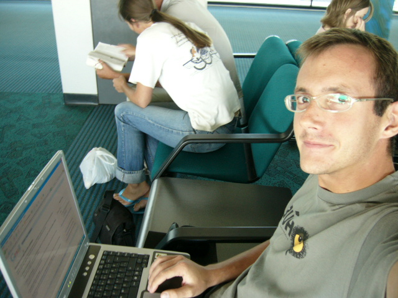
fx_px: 402
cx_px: 199
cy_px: 149
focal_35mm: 35
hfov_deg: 52.6
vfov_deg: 40.7
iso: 100
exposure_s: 1/5
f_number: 2.8
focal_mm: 5.8
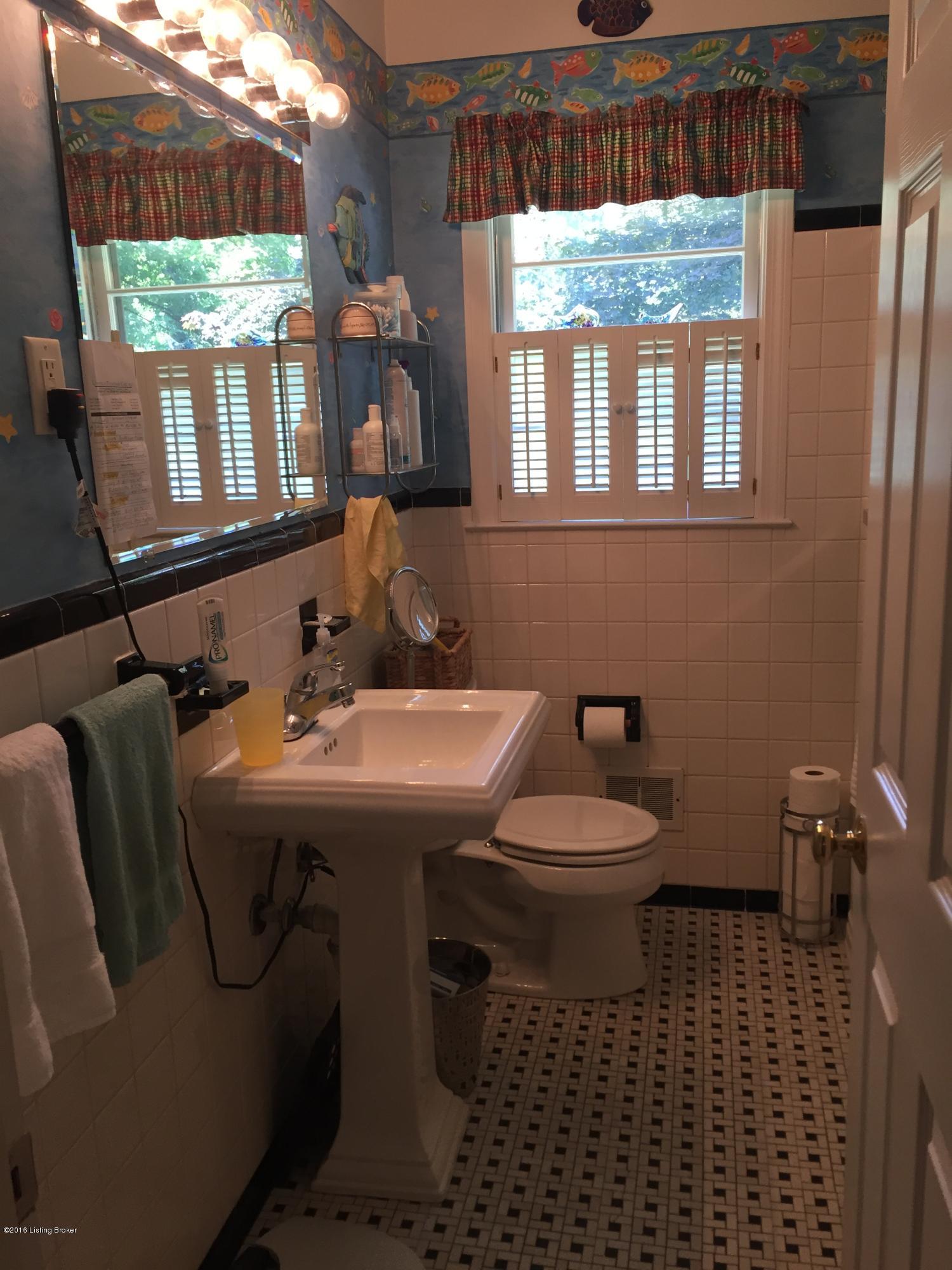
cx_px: 476
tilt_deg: -13.2
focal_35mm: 29
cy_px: 635
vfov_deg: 61.7
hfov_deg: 48.2
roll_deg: +0.7
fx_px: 1063
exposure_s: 1/30
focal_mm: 4.15
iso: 32
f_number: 2.2
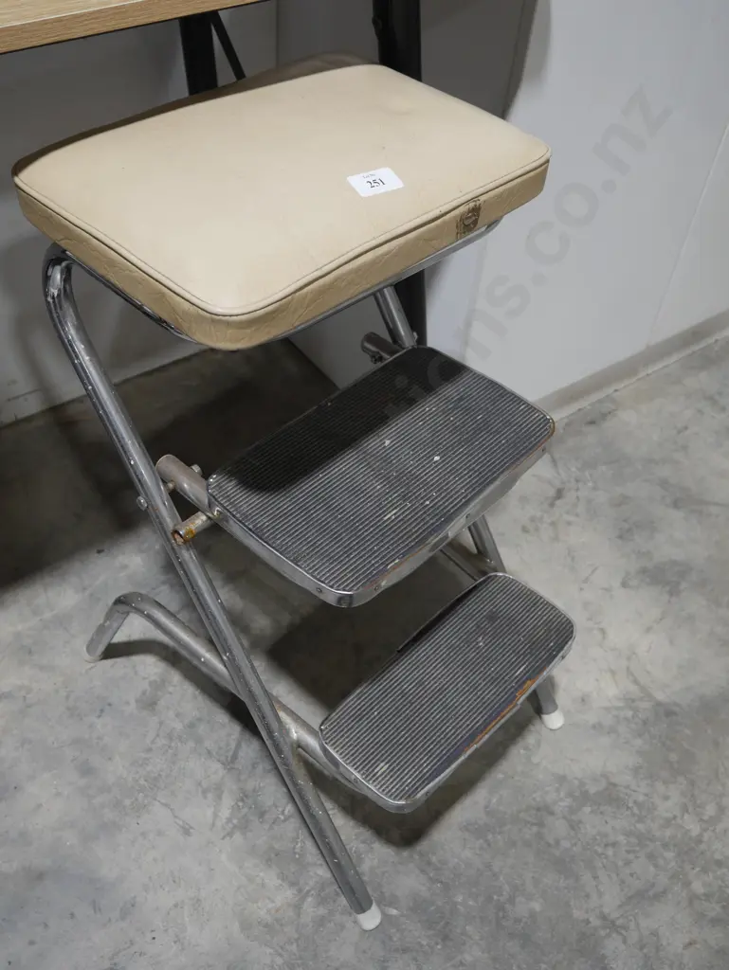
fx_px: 954
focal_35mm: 34
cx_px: 364
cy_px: 485
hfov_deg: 41.8
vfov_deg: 53.9
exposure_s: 1/60
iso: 320
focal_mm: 17
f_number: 4
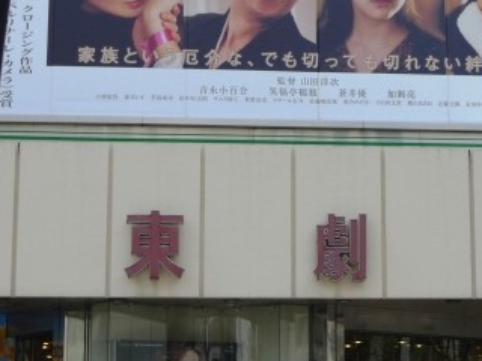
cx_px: 323
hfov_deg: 19.6
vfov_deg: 14.8
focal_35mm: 100
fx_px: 1392
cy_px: 140
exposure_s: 1/500
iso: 80
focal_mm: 12.8
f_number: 4
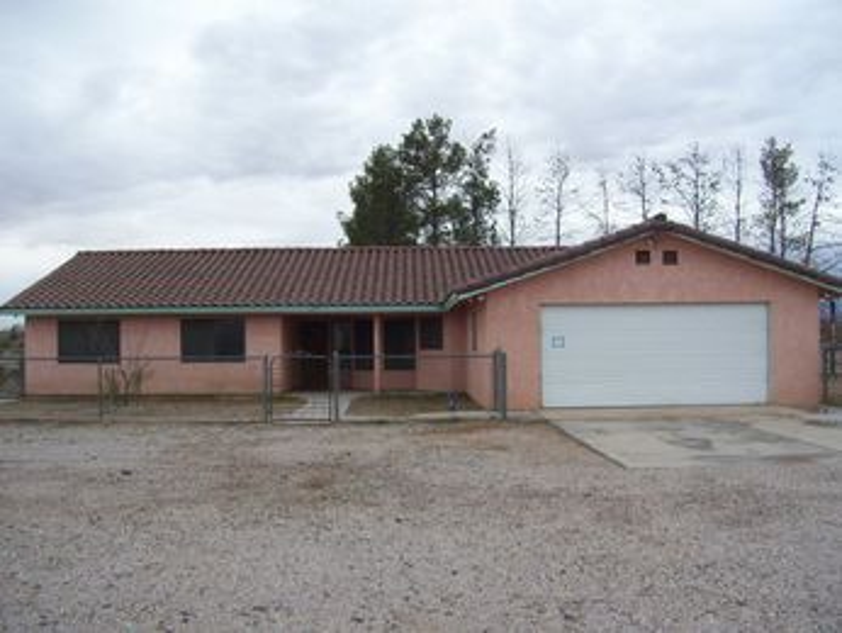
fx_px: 876
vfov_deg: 39.7
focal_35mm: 36
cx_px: 421
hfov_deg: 51.3
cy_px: 316
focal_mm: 6
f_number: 2.7
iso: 80
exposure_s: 1/750
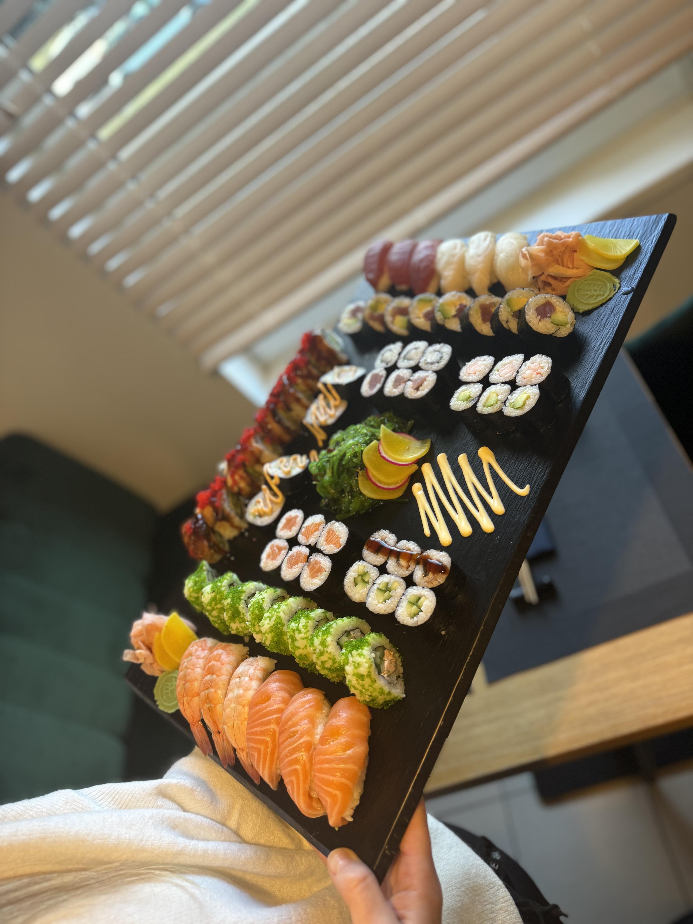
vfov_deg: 71.6
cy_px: 462
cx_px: 346
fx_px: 641
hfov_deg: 56.8
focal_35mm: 24
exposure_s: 1/50
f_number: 1.78
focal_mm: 6.86
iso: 125
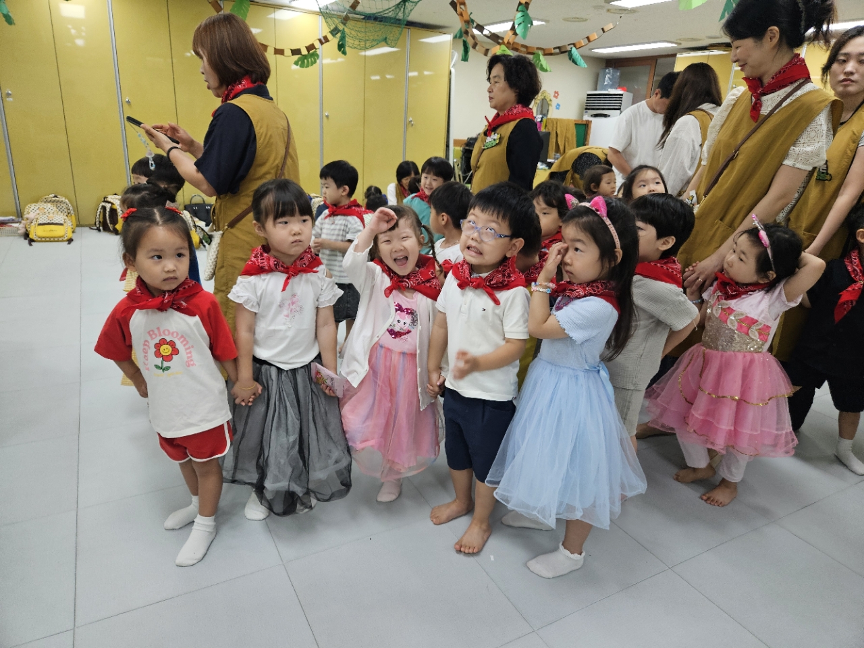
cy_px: 324
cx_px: 432
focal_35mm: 23
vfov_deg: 58.9
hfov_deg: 73.9
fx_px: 574
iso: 100
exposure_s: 1/120
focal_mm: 5.4
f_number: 1.8
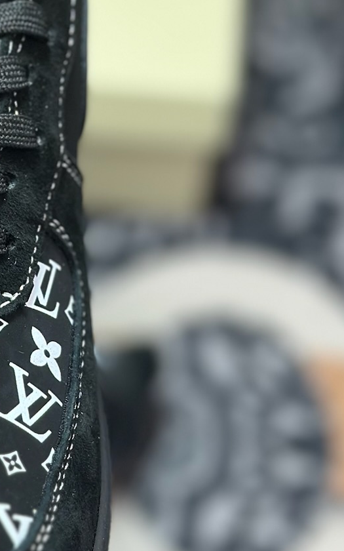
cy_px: 209
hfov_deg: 10.3
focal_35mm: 124
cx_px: -135
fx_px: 1860
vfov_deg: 16.8
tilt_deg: -56.0
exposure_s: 1/473
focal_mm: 6.86
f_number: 1.78
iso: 80
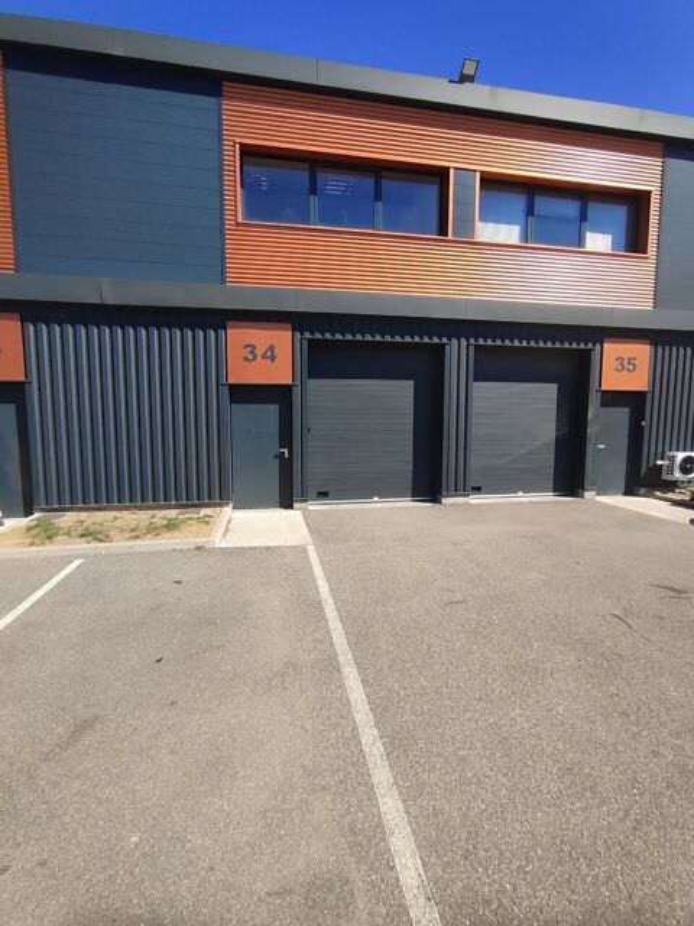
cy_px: 463
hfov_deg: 89.9
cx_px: 347
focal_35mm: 13
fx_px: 348
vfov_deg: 106.2
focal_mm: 1.66
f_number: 2.2
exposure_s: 1/999
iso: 50
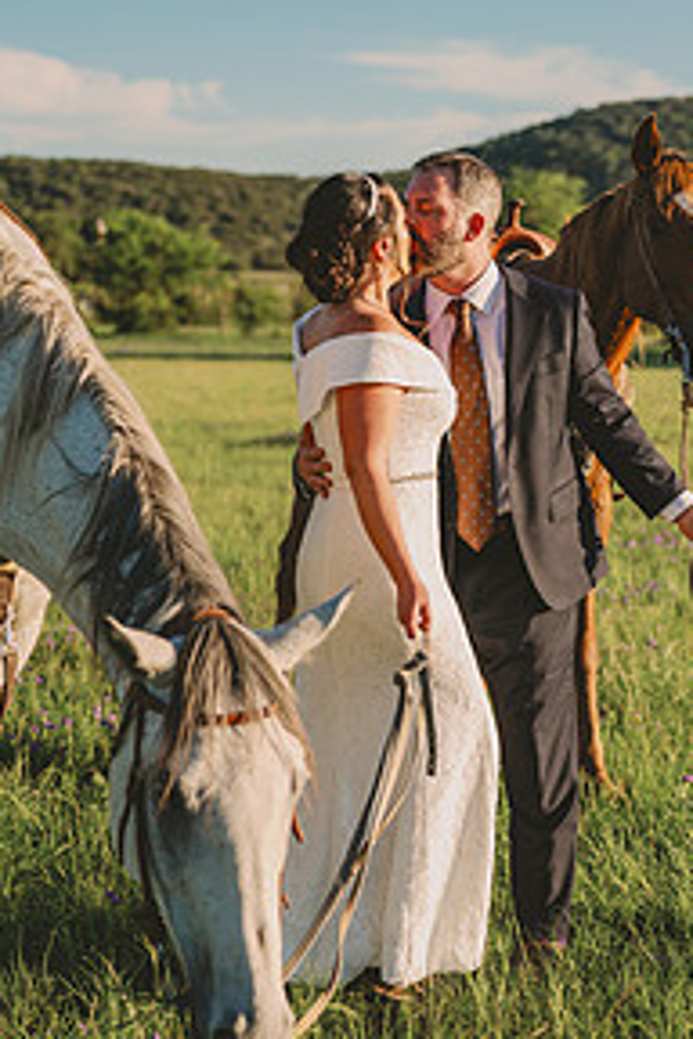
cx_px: 363
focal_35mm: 78
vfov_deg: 26.0
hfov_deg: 17.5
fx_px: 2252
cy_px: 505
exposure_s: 1/1600
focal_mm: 50
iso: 80
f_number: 2.8
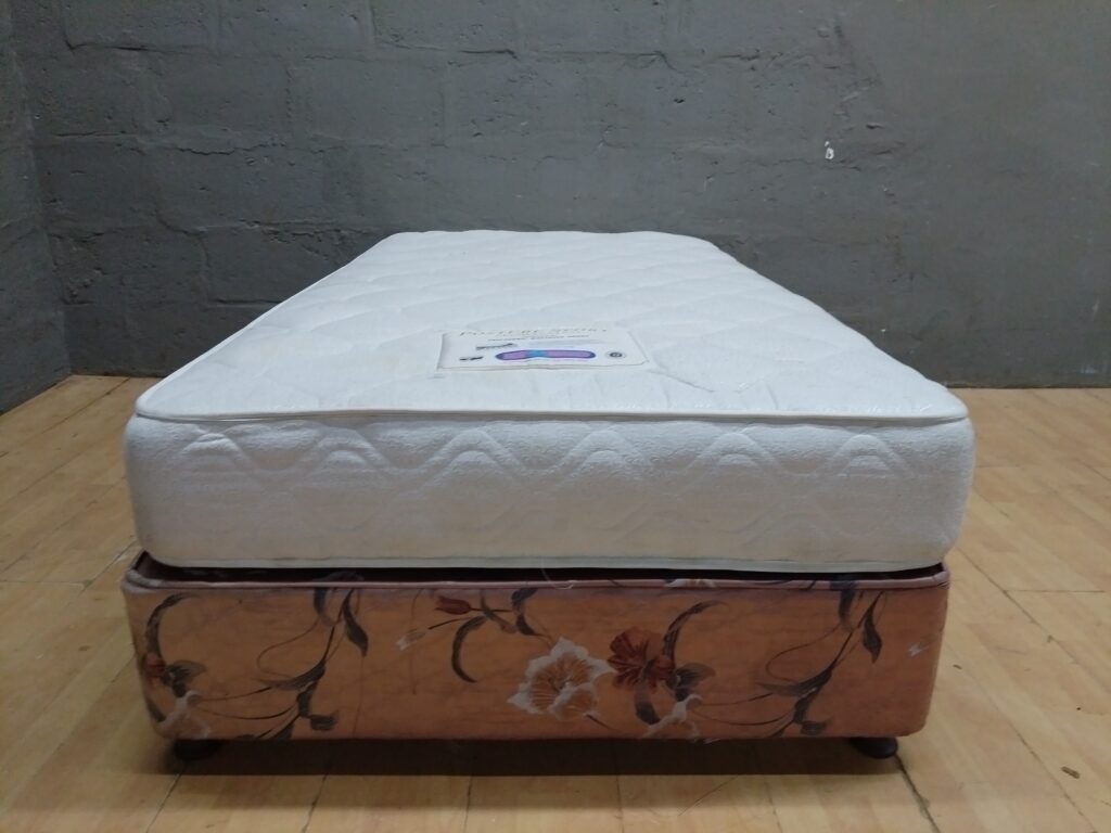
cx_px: 556
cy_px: 416
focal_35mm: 26
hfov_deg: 67.3
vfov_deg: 53.1
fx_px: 834
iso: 277
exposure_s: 1/25
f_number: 1.8
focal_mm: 4.25
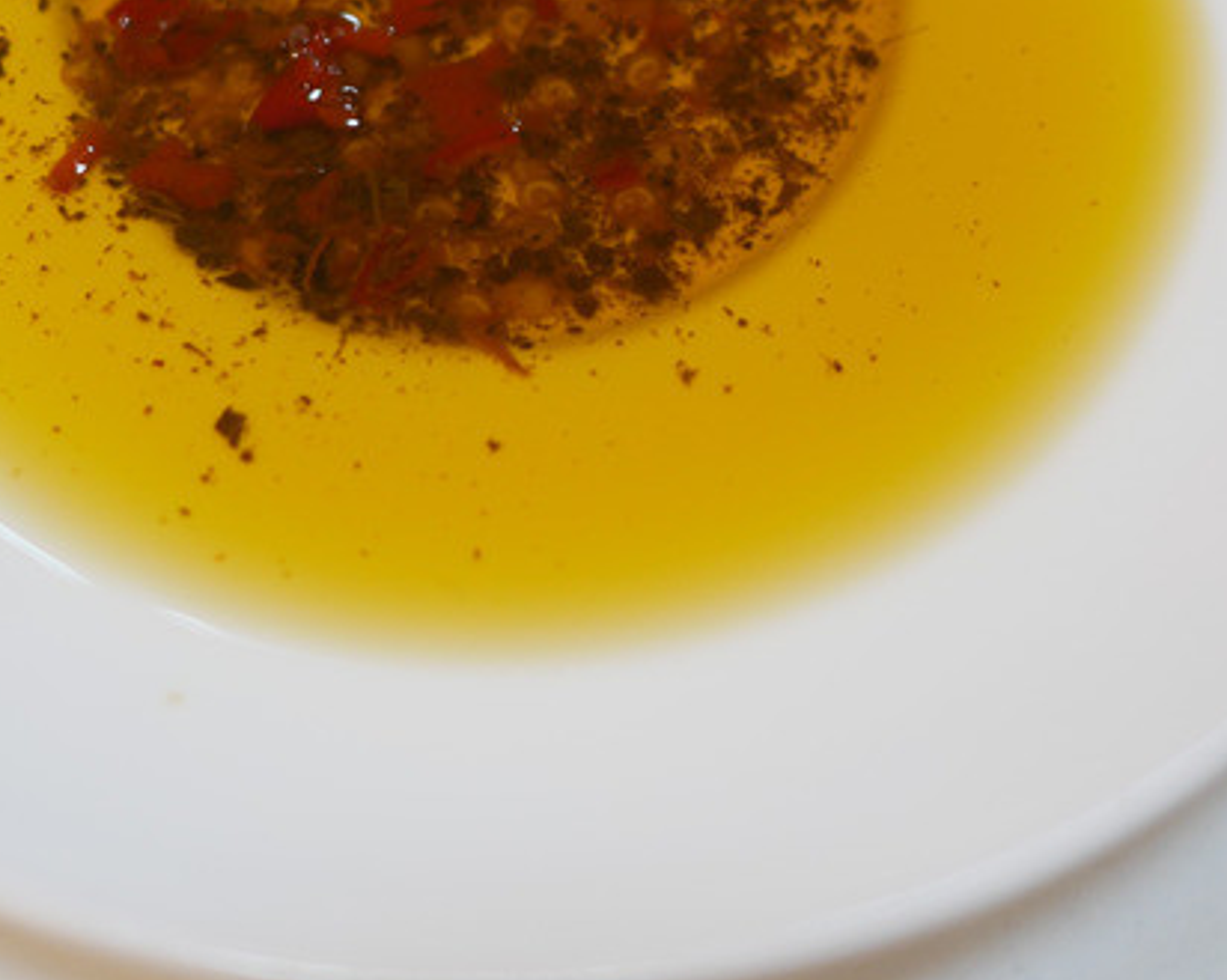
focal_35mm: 64
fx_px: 2322
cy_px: 186
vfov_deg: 23.4
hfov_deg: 29.6
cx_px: 530
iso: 200
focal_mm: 15
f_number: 1.7
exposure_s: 1/80
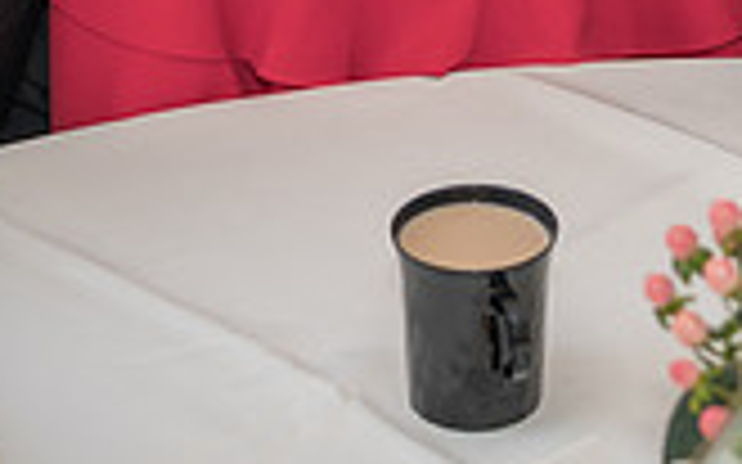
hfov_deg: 14.7
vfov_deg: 9.0
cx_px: 625
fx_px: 2850
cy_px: -237
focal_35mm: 141
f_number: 4
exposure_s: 1/80
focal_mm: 36
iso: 640
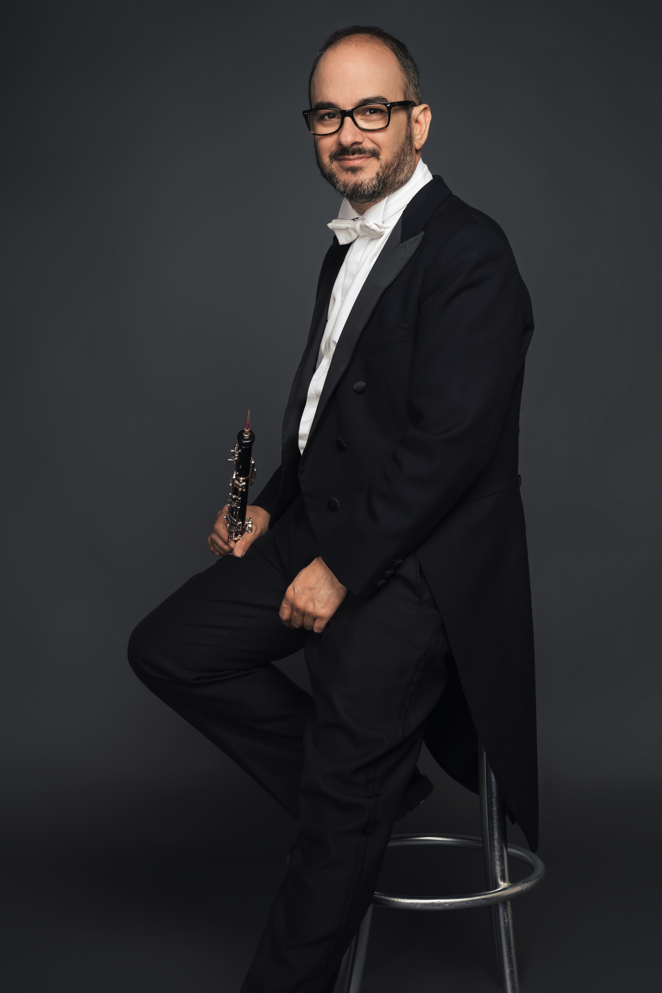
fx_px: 1655
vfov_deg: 33.3
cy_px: 577
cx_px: 369
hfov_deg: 22.6
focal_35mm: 60
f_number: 4.5
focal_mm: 50
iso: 100
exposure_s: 1/160
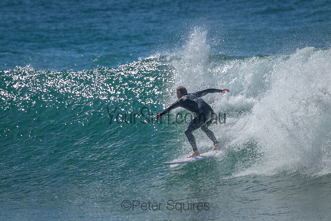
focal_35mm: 800
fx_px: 7357
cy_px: 110
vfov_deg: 1.7
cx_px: 166
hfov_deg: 2.6
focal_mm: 800
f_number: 11
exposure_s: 1/1600
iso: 1100
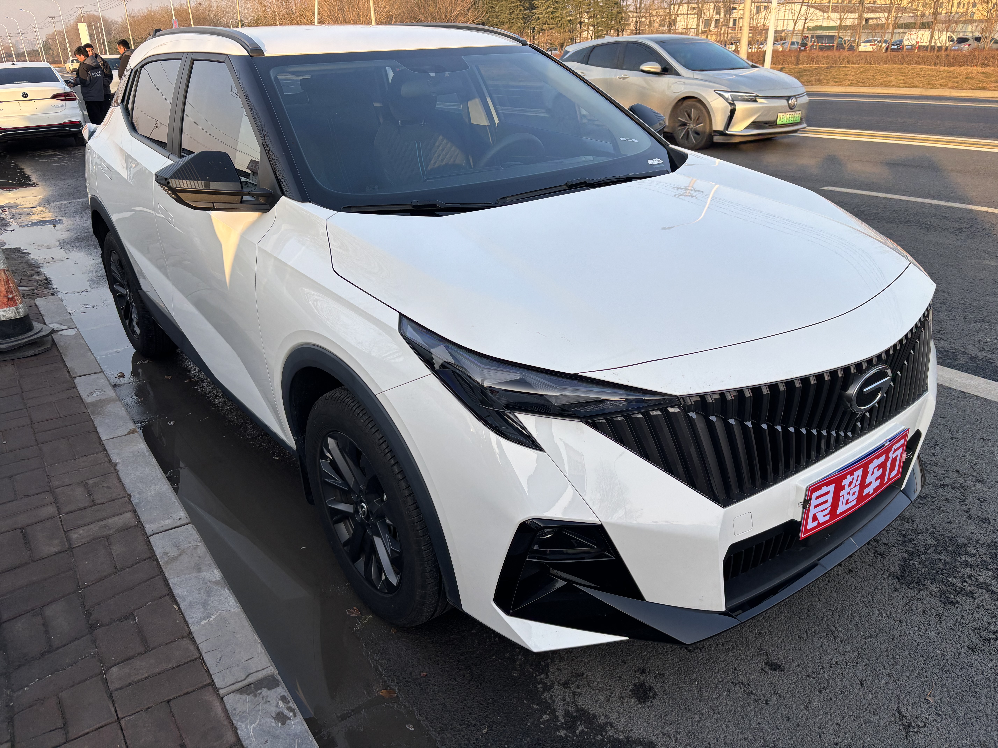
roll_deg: +1.7
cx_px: 499
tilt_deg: -23.3
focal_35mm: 26
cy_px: 374
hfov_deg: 67.3
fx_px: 750
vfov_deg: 53.1
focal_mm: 5.96
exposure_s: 1/792
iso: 50
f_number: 1.6
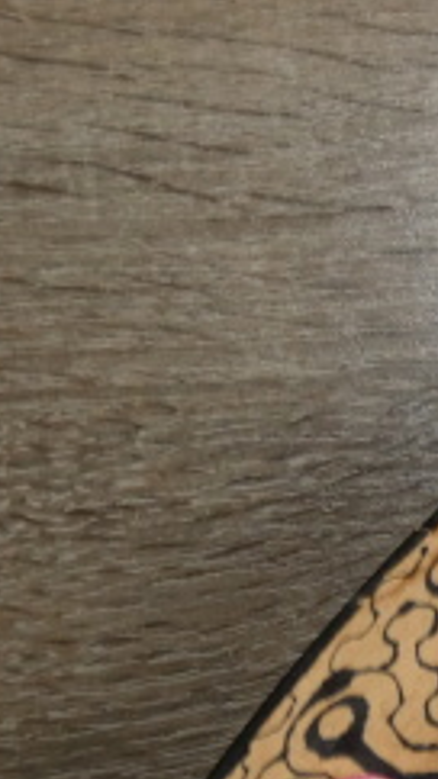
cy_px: 615
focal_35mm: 72
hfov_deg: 14.9
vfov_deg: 28.8
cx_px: 758
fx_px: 1488
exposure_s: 1/8
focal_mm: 5.3
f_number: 3.3
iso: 320
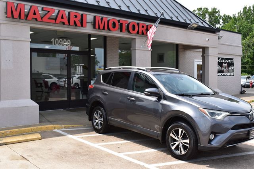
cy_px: 84
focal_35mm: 39
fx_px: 275
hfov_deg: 49.6
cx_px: 127
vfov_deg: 34.2
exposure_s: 1/400
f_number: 11
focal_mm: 26
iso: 400
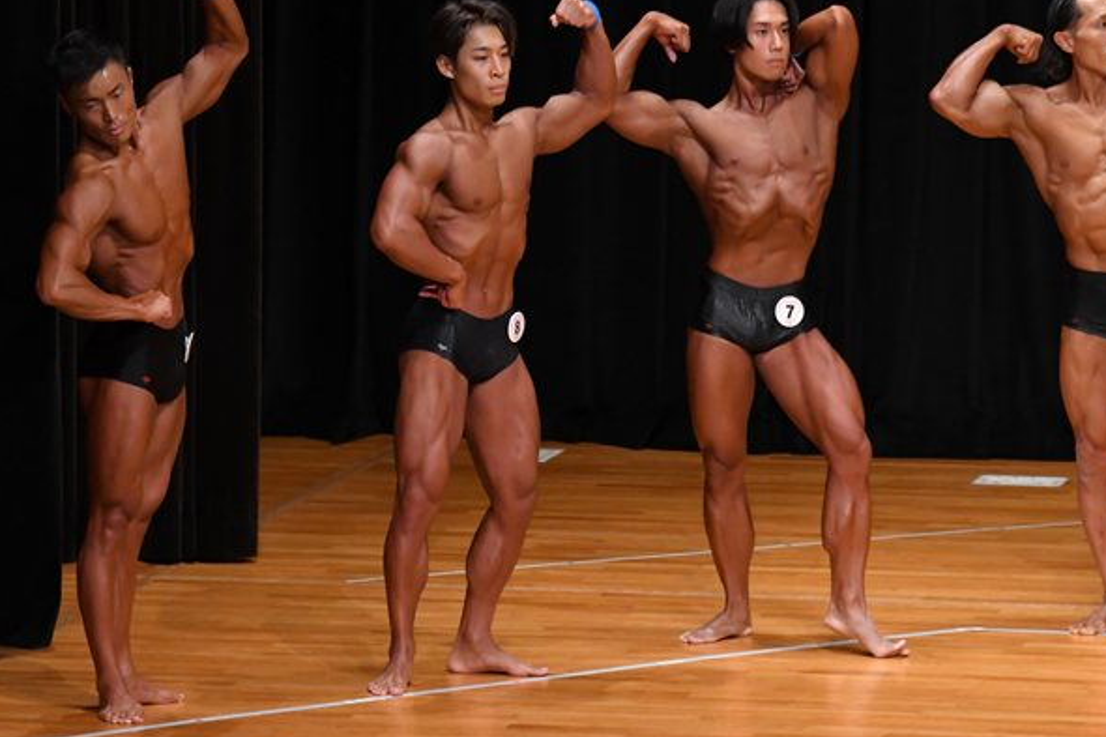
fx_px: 9062
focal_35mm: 295
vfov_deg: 4.7
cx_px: 420
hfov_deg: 7.0
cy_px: 355
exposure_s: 1/400
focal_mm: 150
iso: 4000
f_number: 5.6
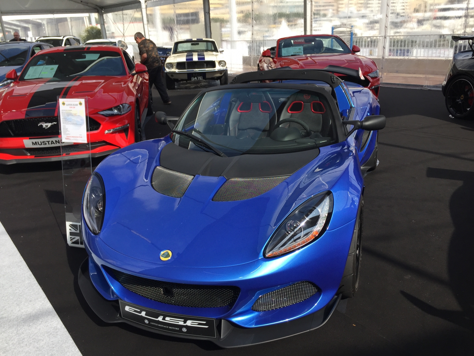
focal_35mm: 29
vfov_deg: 48.2
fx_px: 397
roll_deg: +3.2
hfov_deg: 61.7
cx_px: 237
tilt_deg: -20.1
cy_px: 178
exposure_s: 1/942
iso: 32
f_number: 2.2
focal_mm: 4.15
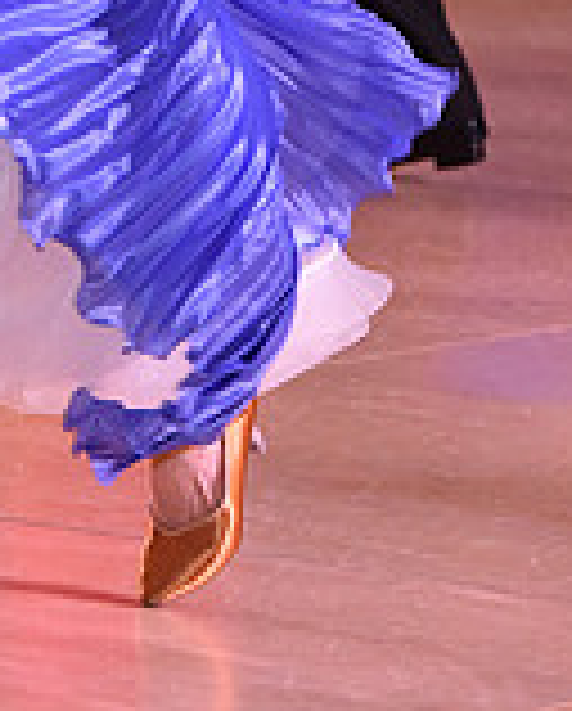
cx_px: -254
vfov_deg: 4.6
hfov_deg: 3.7
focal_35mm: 413
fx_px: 8714
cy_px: -536
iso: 2500
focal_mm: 120
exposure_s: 1/320
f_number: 5.6
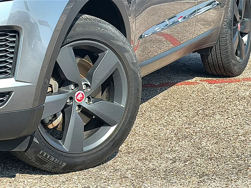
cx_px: 126
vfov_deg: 14.8
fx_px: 725
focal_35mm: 100
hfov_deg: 19.6
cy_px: 94
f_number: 1.78
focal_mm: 6.86
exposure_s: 1/3497
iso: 80
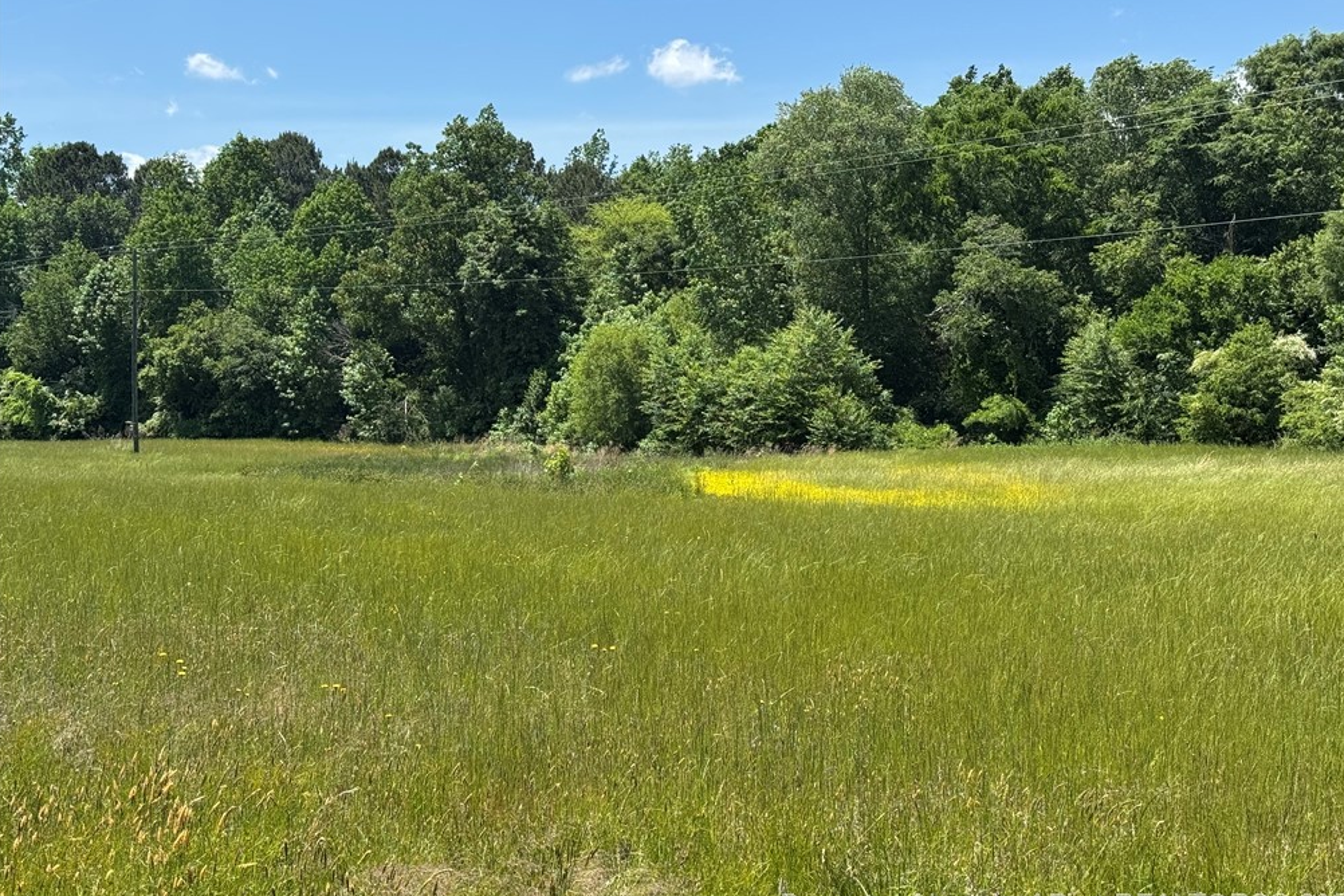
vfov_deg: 26.5
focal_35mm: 51
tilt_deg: -2.1
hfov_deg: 38.9
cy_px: 420
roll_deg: +1.6
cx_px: 683
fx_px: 1904
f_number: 1.78
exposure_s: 1/3096
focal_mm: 6.76
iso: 64
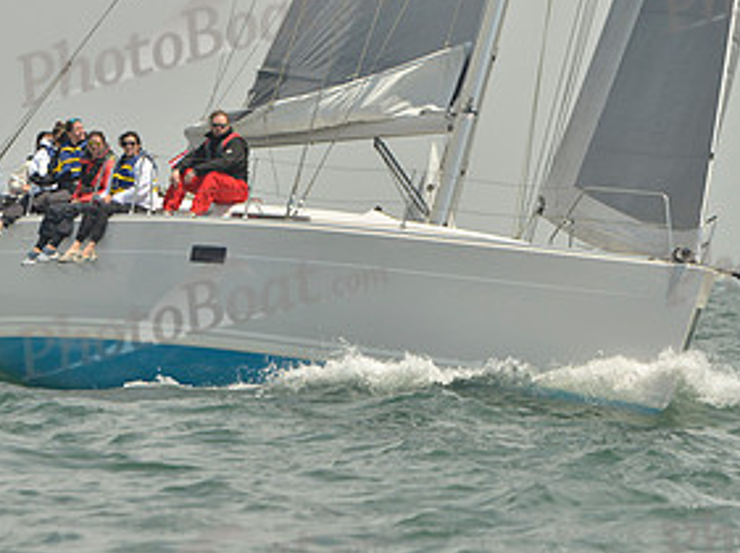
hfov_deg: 5.7
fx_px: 7430
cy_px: 138
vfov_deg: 4.3
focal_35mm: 348
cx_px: 527
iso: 200
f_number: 8
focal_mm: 175
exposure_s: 1/1250
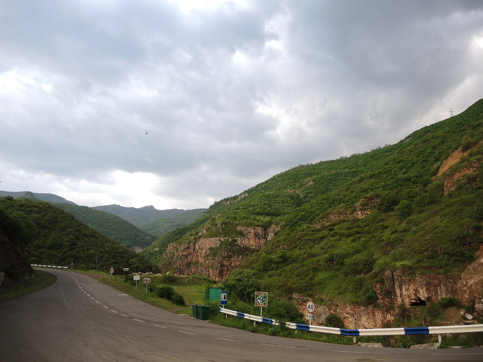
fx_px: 391
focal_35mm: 28
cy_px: 181
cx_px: 242
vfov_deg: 49.8
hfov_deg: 63.4
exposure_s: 1/60
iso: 80
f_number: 2
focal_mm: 6
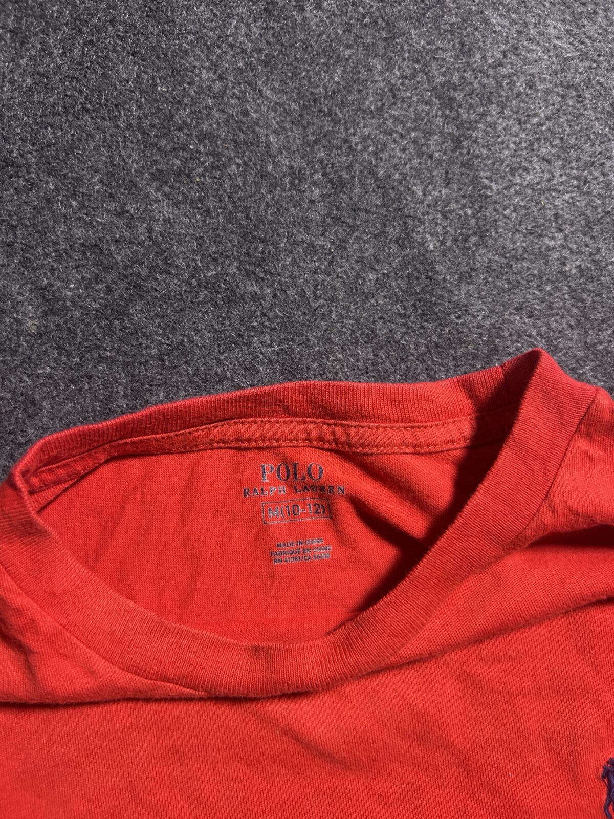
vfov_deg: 67.3
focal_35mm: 26
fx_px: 615
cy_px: 410
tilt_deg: -51.5
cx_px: 307
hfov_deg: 53.1
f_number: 1.5
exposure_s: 1/50
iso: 250
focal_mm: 5.7
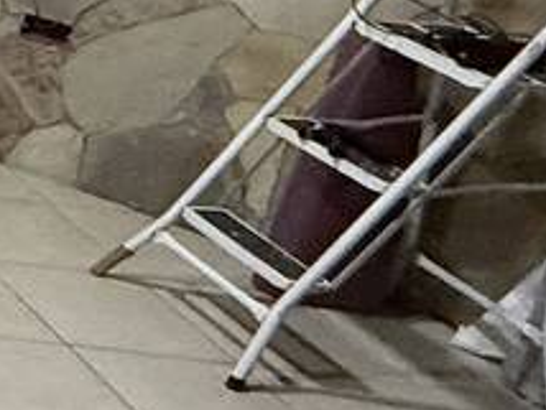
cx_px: -1026
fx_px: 1484
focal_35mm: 94
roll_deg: -4.1
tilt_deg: -19.0
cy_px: -76
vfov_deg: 15.2
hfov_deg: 12.0
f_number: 2.2
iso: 400
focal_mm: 2.22
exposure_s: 1/60
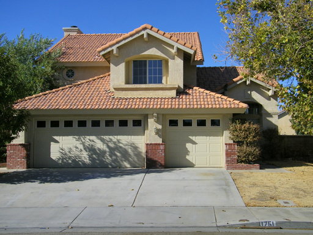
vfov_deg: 33.6
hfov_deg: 43.9
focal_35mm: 43
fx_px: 389
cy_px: 118
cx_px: 156
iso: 80
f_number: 7.8
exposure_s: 1/400
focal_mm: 7.7
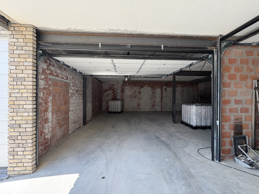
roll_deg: +0.2
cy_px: 97
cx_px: 130
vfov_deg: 85.7
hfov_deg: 102.1
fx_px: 105
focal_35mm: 14
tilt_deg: -0.3
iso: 80
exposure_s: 1/99
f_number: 2.2
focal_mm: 2.22
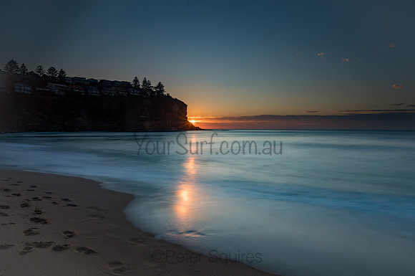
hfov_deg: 73.4
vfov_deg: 52.6
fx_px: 278
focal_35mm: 24
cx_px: 208
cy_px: 138
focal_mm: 24
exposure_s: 10
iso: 31
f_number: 22
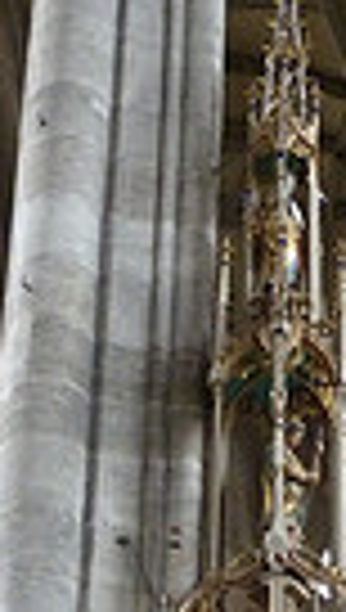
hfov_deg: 11.3
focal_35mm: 108
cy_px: 814
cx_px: 207
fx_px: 1753
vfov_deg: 18.3
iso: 400
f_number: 3.4
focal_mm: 5
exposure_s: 1/30
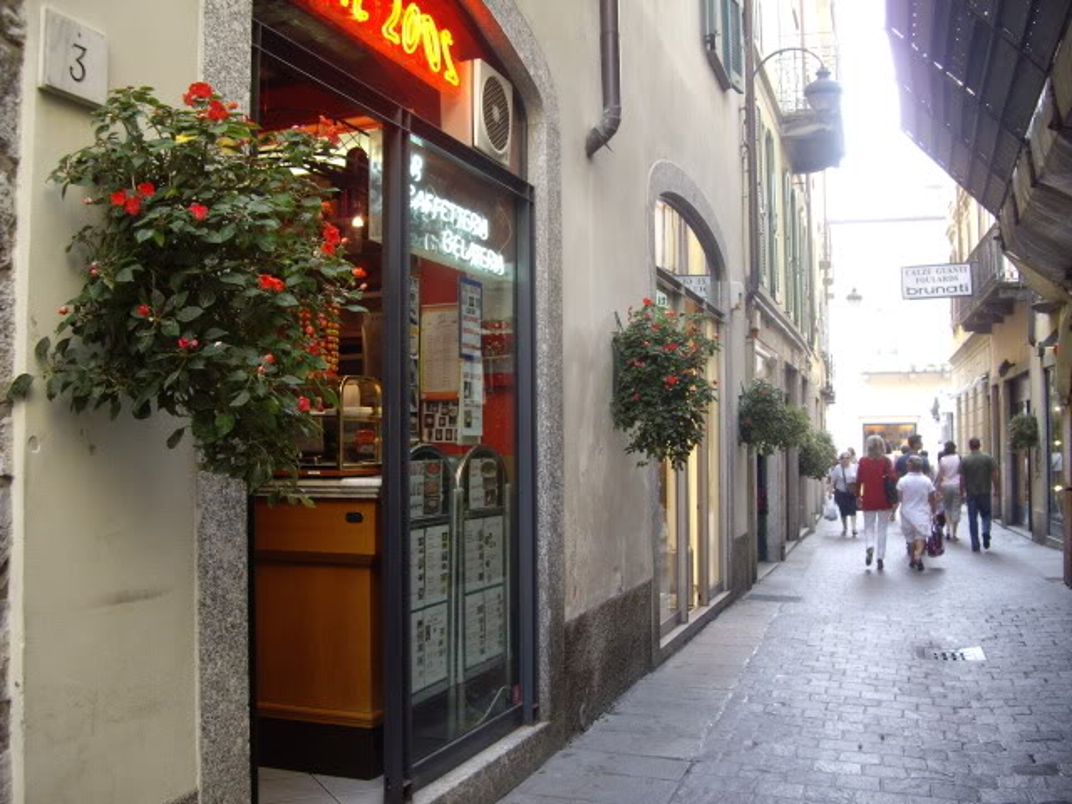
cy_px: 402
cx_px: 536
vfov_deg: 37.7
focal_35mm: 38
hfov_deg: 49.0
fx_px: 1177
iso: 200
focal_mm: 7.9
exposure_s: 1/80
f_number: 2.8
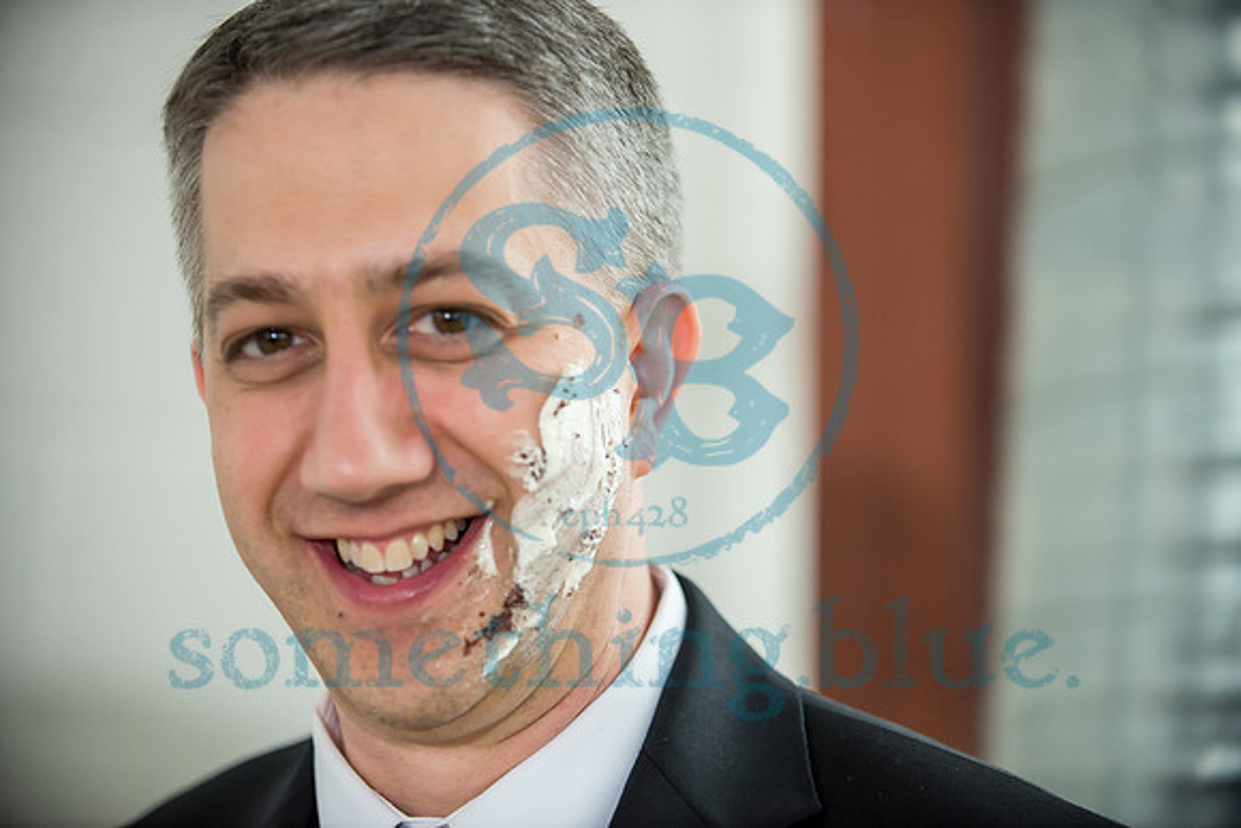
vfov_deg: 14.0
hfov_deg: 20.8
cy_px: 414
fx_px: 3379
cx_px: 620
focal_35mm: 98
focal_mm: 98
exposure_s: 1/200
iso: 800
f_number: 2.8
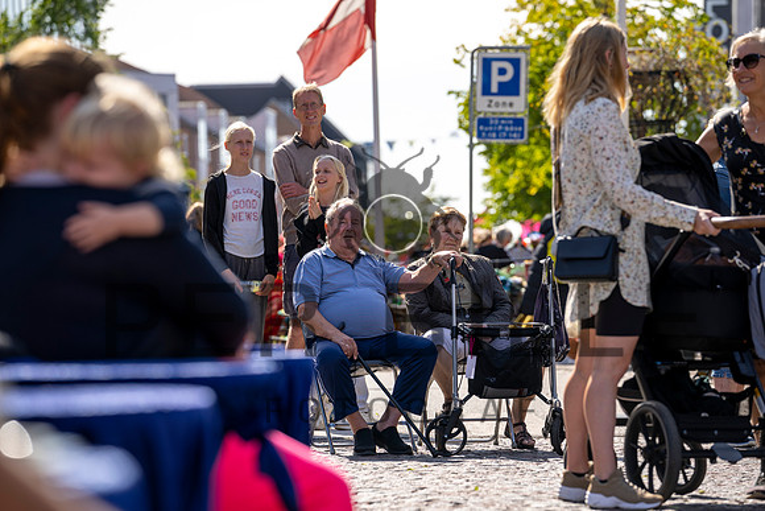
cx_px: 382
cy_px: 256
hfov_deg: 10.7
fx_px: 4081
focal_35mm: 192
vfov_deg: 7.2
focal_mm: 192
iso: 100
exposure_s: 1/400
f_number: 5
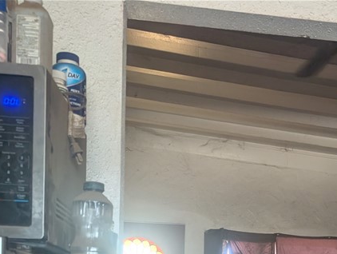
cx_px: 283
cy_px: 306
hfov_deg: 32.0
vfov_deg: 23.2
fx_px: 566
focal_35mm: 58
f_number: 1.68
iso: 115
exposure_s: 1/125
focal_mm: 6.9
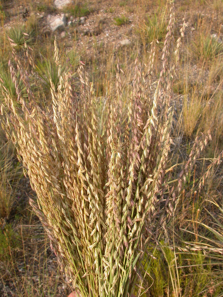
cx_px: 112
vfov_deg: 49.0
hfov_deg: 37.7
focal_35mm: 38
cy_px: 148
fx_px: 326
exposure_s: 1/221
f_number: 7.5
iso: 100
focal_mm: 7.85
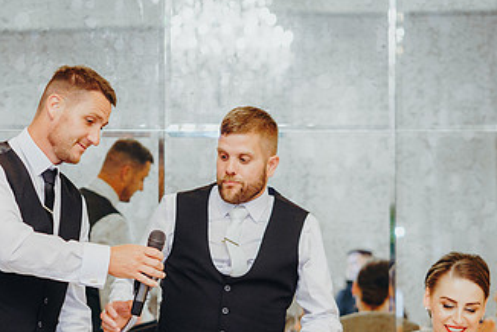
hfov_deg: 13.5
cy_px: 261
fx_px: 2086
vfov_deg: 9.1
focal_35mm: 151
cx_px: 123
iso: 2000
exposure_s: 1/125
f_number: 2.8
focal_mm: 85
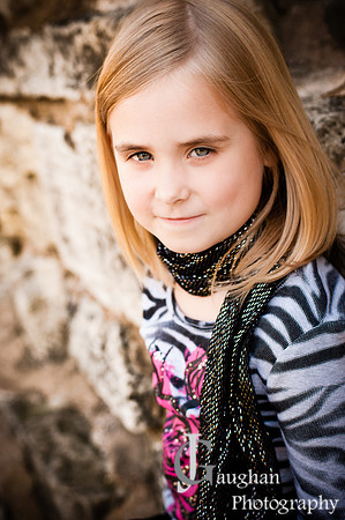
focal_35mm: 75
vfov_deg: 27.0
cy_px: 260
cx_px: 172
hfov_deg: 18.1
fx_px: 1081
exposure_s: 1/800
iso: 500
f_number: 3.5
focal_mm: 50
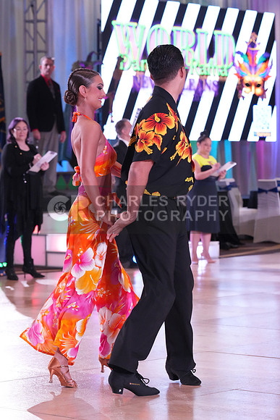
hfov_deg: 11.0
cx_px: 140
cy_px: 210
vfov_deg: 16.4
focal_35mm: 125
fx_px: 1457
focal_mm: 125
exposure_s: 1/400
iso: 6400
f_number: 6.3
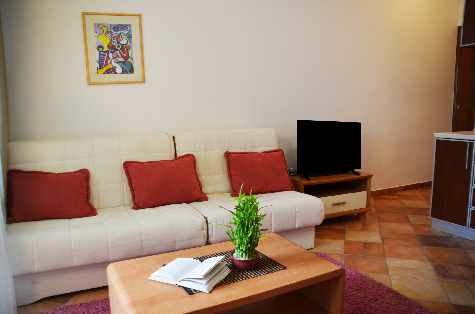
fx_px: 356
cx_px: 238
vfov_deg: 47.7
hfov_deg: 67.5
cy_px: 157
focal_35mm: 27
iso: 125
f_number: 3.5
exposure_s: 1/25
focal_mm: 18
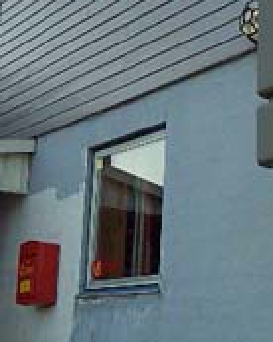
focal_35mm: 89
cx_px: 176
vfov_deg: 21.4
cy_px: 105
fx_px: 900
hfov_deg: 17.2
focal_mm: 5.8
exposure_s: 1/200
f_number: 4.3
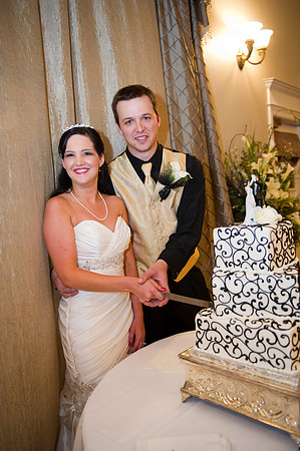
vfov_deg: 63.7
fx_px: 363
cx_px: 150
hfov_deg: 44.9
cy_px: 226
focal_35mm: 29
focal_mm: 29
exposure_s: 1/60
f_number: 2.8
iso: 1250
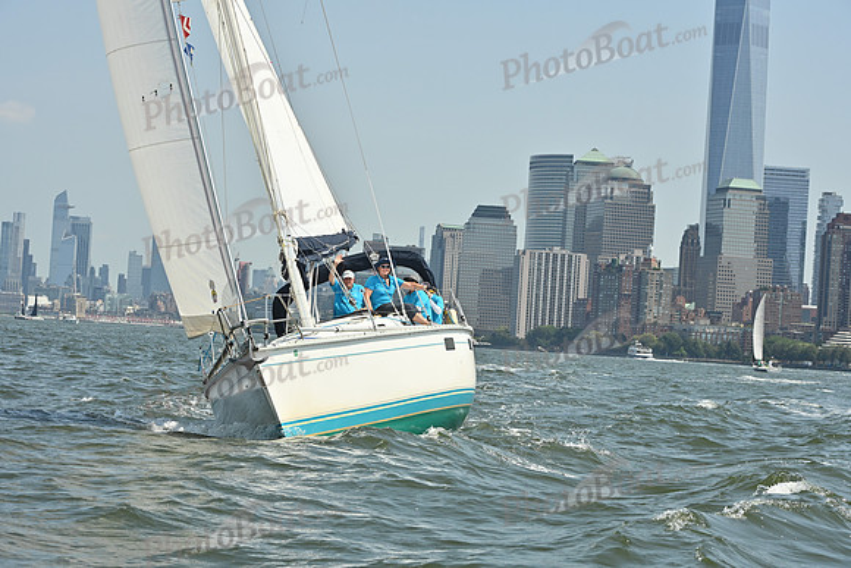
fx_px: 2317
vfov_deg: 14.0
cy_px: 284
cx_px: 426
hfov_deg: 20.8
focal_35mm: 98
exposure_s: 1/1250
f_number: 10
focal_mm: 98
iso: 320
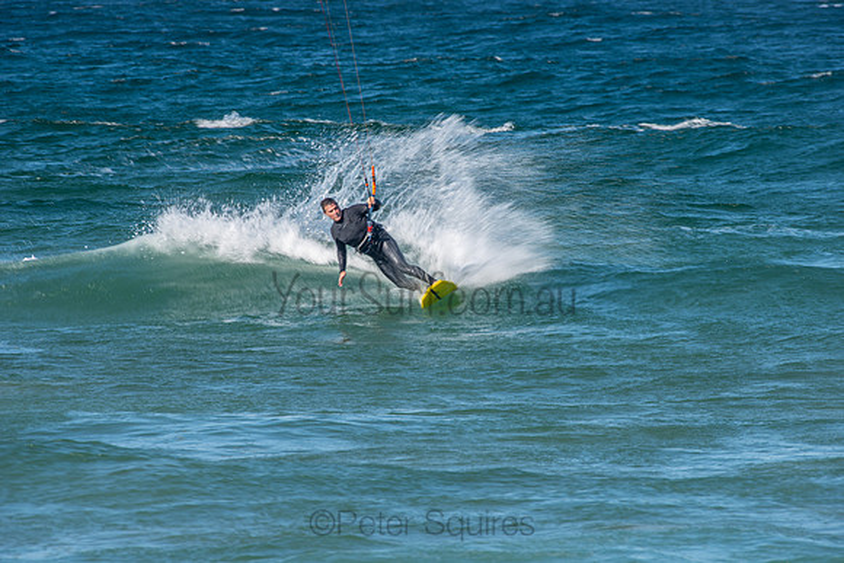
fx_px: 11724
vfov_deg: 2.8
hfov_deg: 4.1
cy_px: 282
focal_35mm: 500
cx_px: 422
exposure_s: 1/40
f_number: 13
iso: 31
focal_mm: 500
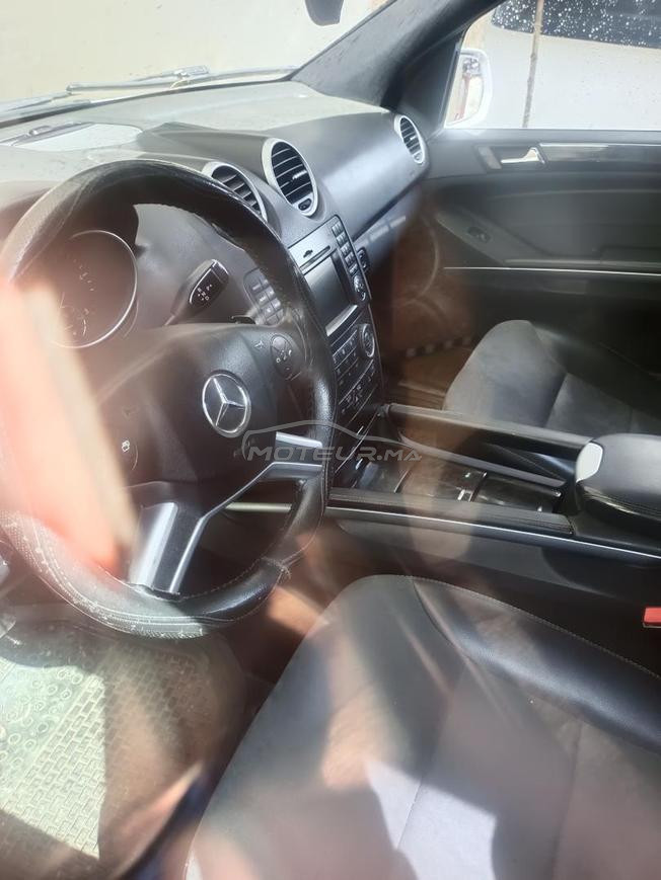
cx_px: 330
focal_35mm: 25
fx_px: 636
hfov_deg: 54.9
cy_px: 440
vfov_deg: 69.4
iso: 471
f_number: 1.79
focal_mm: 4.71
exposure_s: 1/50
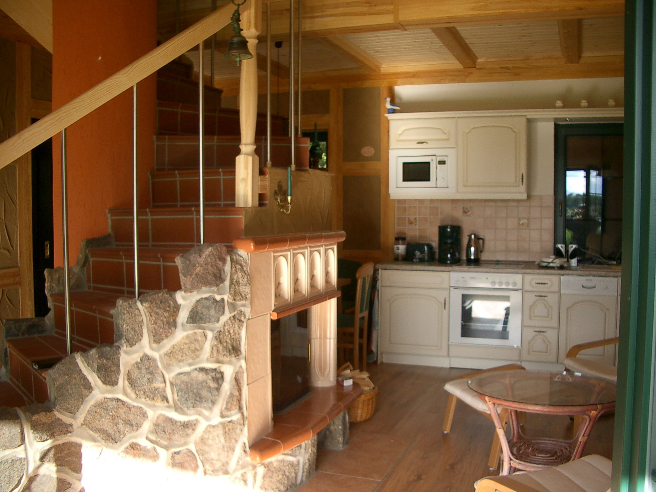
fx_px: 663
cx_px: 328
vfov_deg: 40.7
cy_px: 246
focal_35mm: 35
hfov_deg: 52.6
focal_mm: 5.8
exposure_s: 1/160
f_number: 2.6
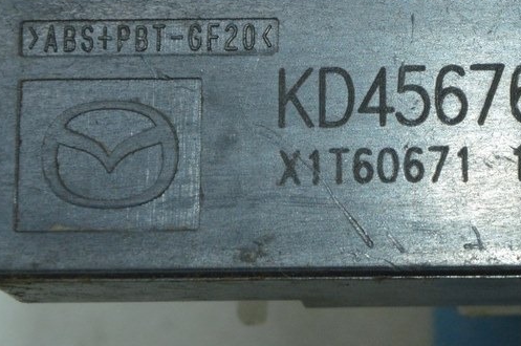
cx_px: 459
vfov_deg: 8.0
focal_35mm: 170
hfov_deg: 12.0
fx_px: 2457
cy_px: 107
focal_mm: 55
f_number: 16
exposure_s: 1/60
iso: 1600
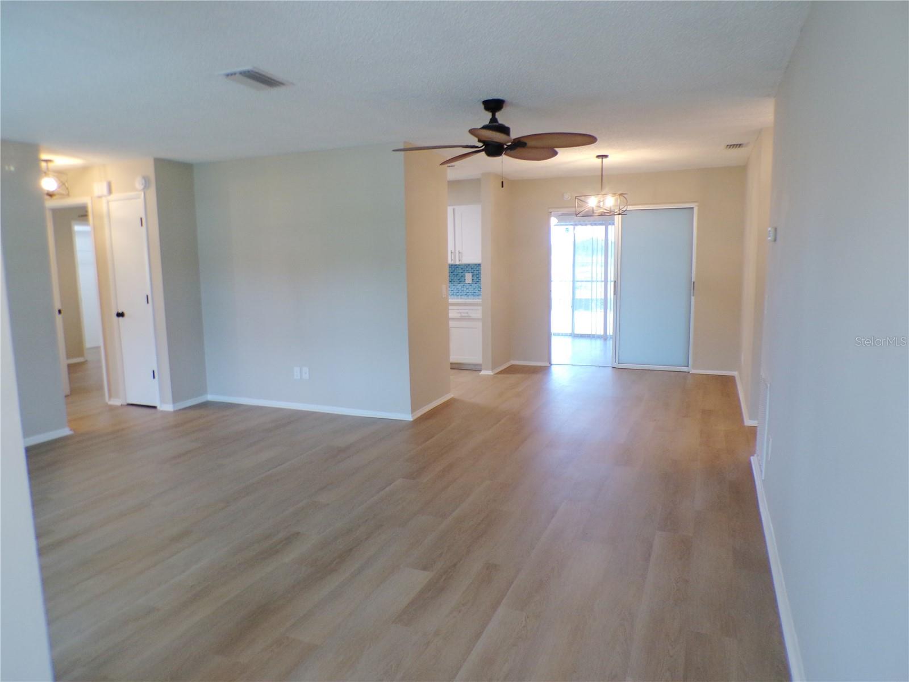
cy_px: 341
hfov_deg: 71.6
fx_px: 630
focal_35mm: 24
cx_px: 454
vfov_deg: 56.8
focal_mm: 4.3
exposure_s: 1/34
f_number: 3
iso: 192
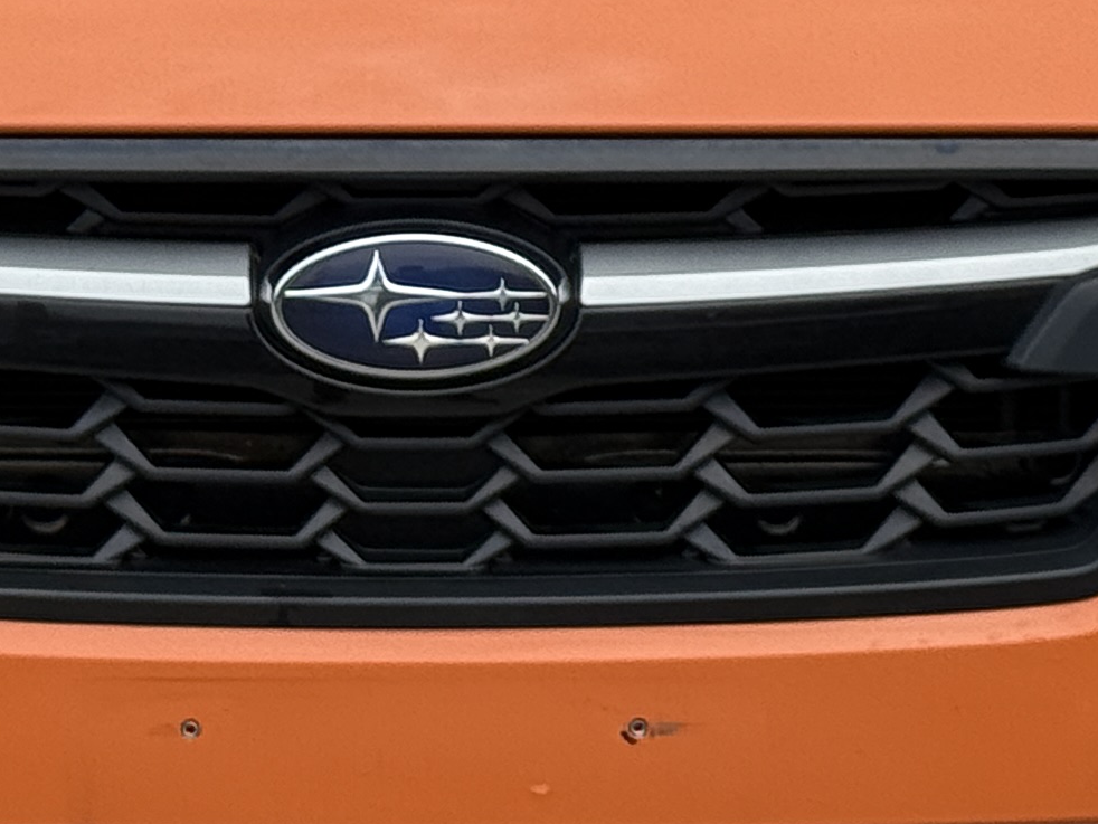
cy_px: -93
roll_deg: -1.0
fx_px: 6250
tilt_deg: -10.8
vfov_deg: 7.5
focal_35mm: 197
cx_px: 404
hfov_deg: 10.0
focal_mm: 6.76
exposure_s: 1/3534
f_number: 1.78
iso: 64
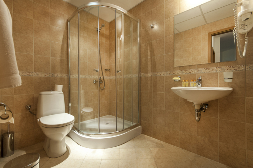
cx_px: 126
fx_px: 105
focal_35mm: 15
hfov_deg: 100.5
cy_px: 84
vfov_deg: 77.2
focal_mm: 10
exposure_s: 1/1.43
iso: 100
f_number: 8
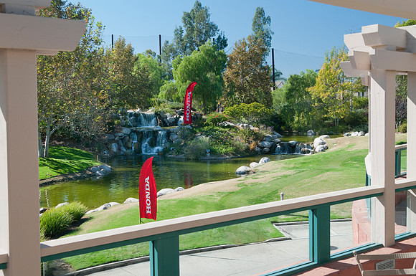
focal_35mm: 46
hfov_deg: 42.4
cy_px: 138
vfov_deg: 28.9
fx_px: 537
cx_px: 208
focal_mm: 31
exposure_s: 1/200
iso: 400
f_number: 7.1
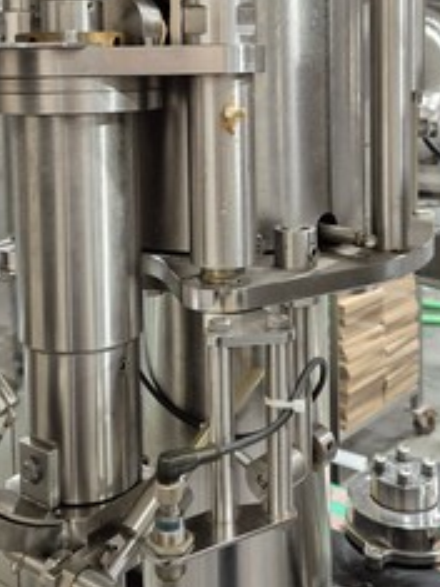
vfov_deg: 38.8
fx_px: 797
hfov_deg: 30.8
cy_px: 112
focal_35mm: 47
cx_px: 205
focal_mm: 5.4
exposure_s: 1/100
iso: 640
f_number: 1.8
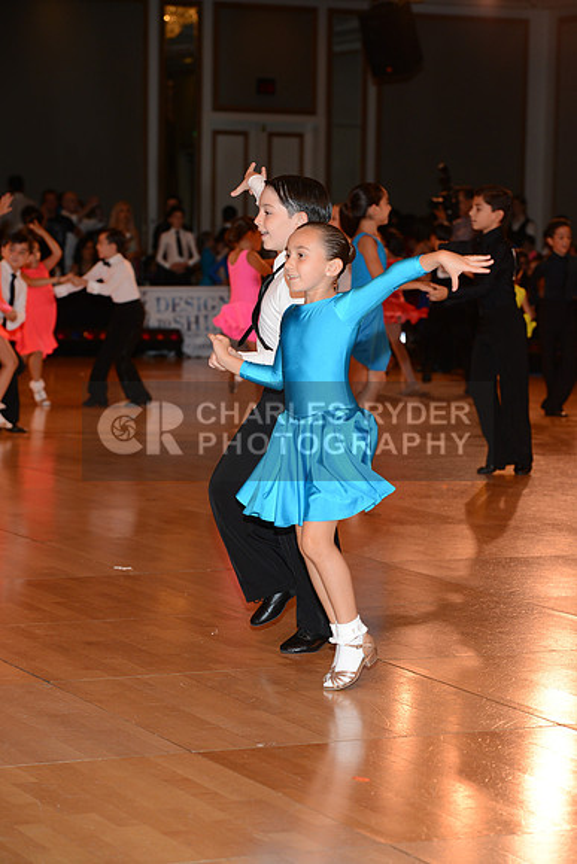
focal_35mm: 110
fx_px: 2643
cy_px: 432
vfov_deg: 18.6
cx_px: 288
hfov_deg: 12.5
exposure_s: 1/250
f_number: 5.6
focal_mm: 110
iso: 1000
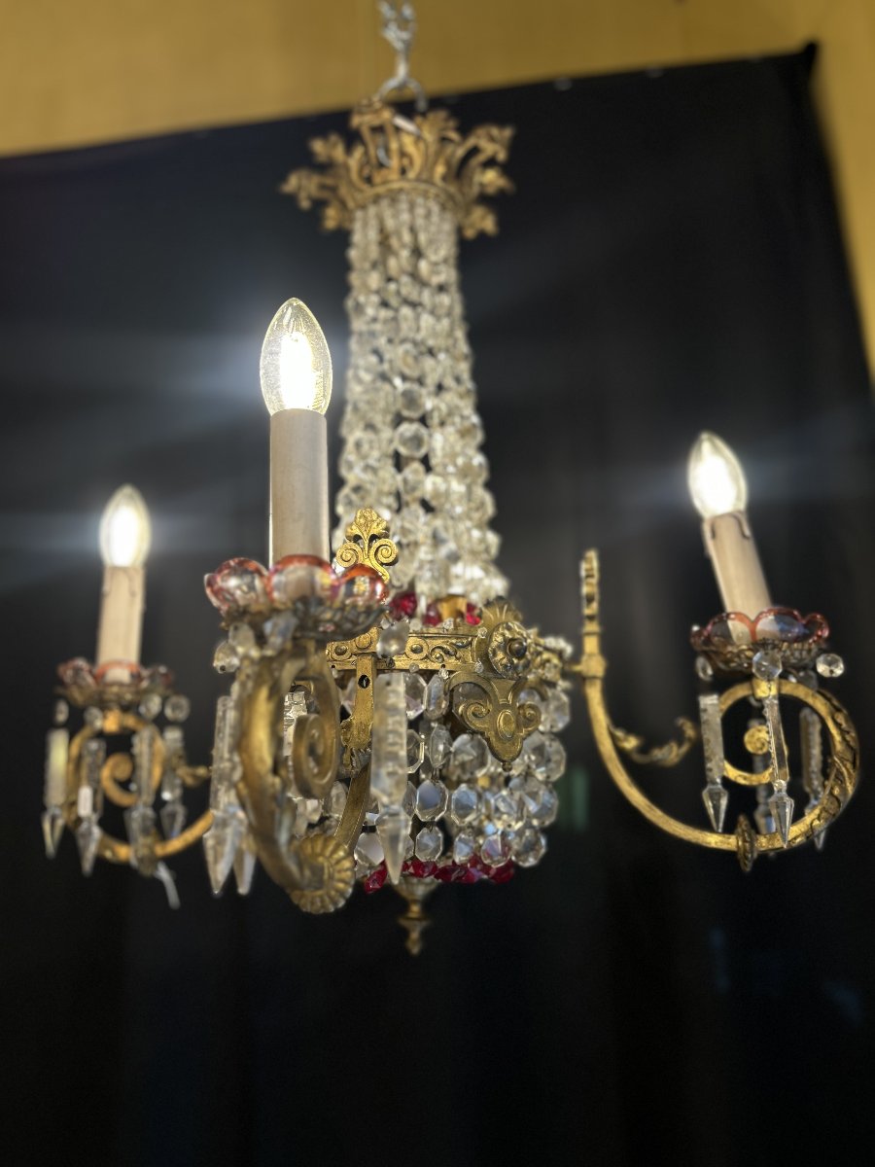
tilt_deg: +13.5
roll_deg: +2.0
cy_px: 584
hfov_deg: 53.1
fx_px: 876
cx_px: 438
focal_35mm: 26
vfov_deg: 67.3
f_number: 1.5
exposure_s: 1/164
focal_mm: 5.7
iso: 40
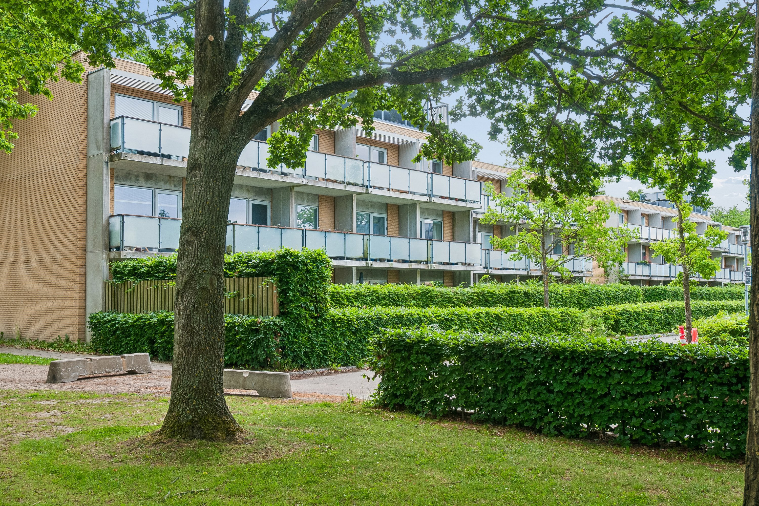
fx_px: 759
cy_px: 253
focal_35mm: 36
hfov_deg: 53.1
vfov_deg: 36.9
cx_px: 380
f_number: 10
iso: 200
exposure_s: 1/80
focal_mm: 24
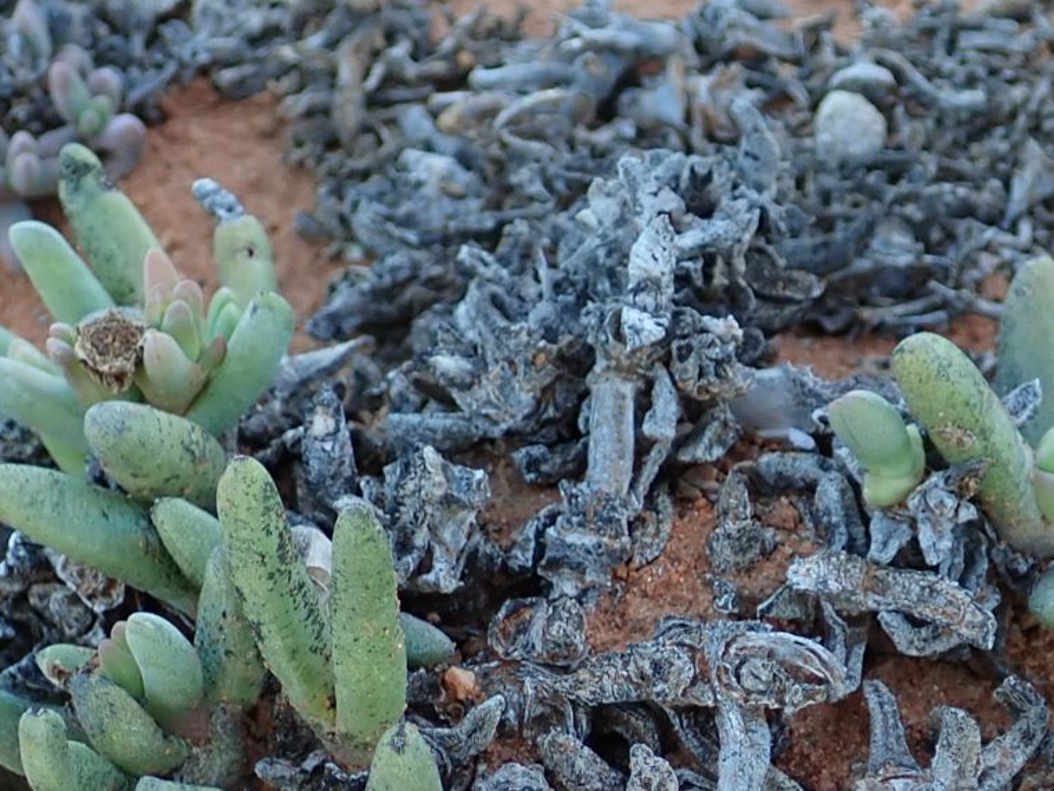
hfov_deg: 21.2
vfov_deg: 15.6
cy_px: 906
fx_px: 2802
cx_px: 726
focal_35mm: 92
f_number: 2.6
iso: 100
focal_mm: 6.42
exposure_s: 1/60
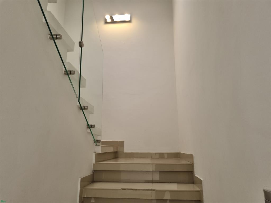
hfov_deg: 67.3
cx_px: 136
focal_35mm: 26
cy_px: 102
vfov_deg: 53.1
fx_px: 204
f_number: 1.8
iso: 50
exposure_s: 1/152
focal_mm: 5.4
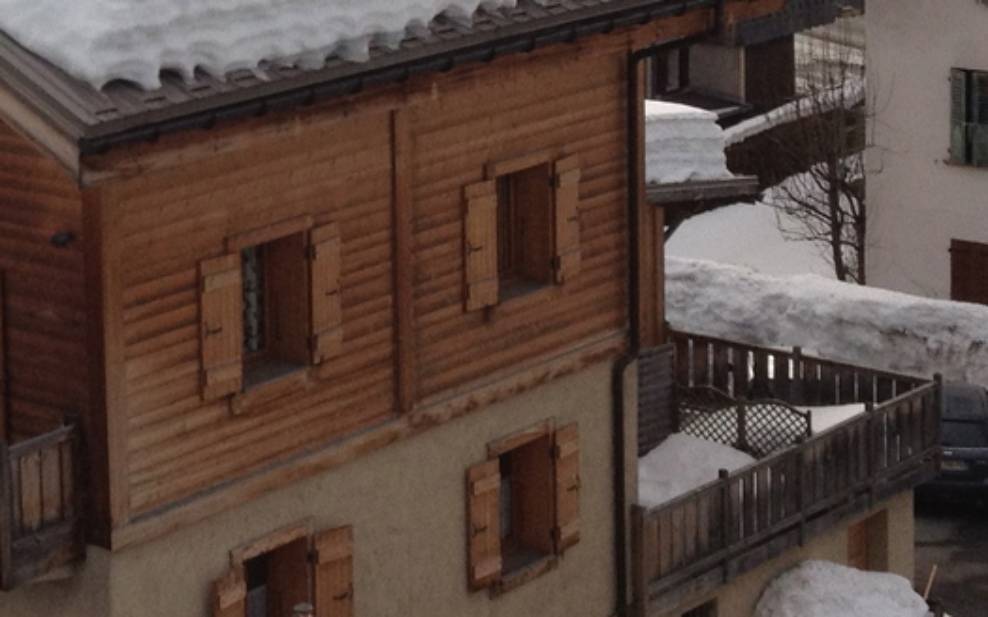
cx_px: 73
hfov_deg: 18.1
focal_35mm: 113
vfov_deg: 11.4
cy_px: -92
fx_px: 3042
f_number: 2.4
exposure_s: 1/1175
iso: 100
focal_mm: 4.28
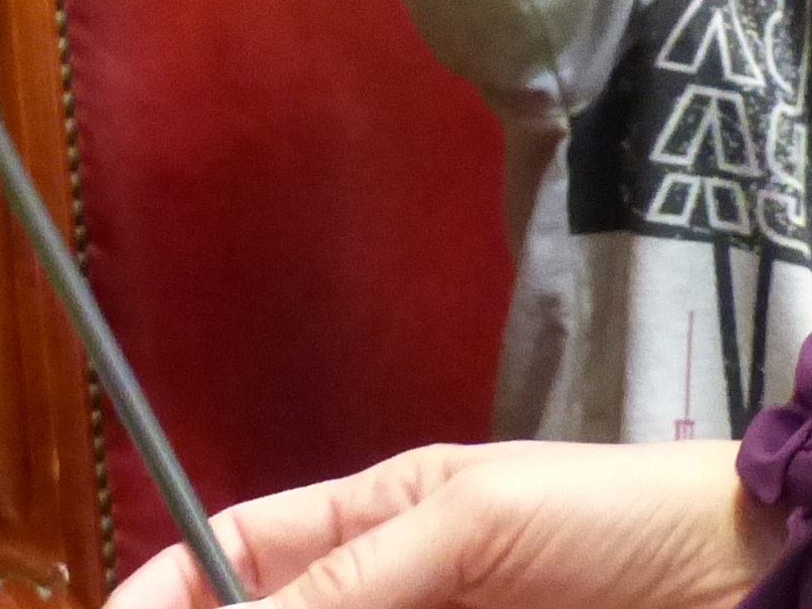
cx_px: 266
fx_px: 8280
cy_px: -235
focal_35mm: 353
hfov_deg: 5.6
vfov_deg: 4.2
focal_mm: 13
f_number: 2.8
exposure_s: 1/30
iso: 800
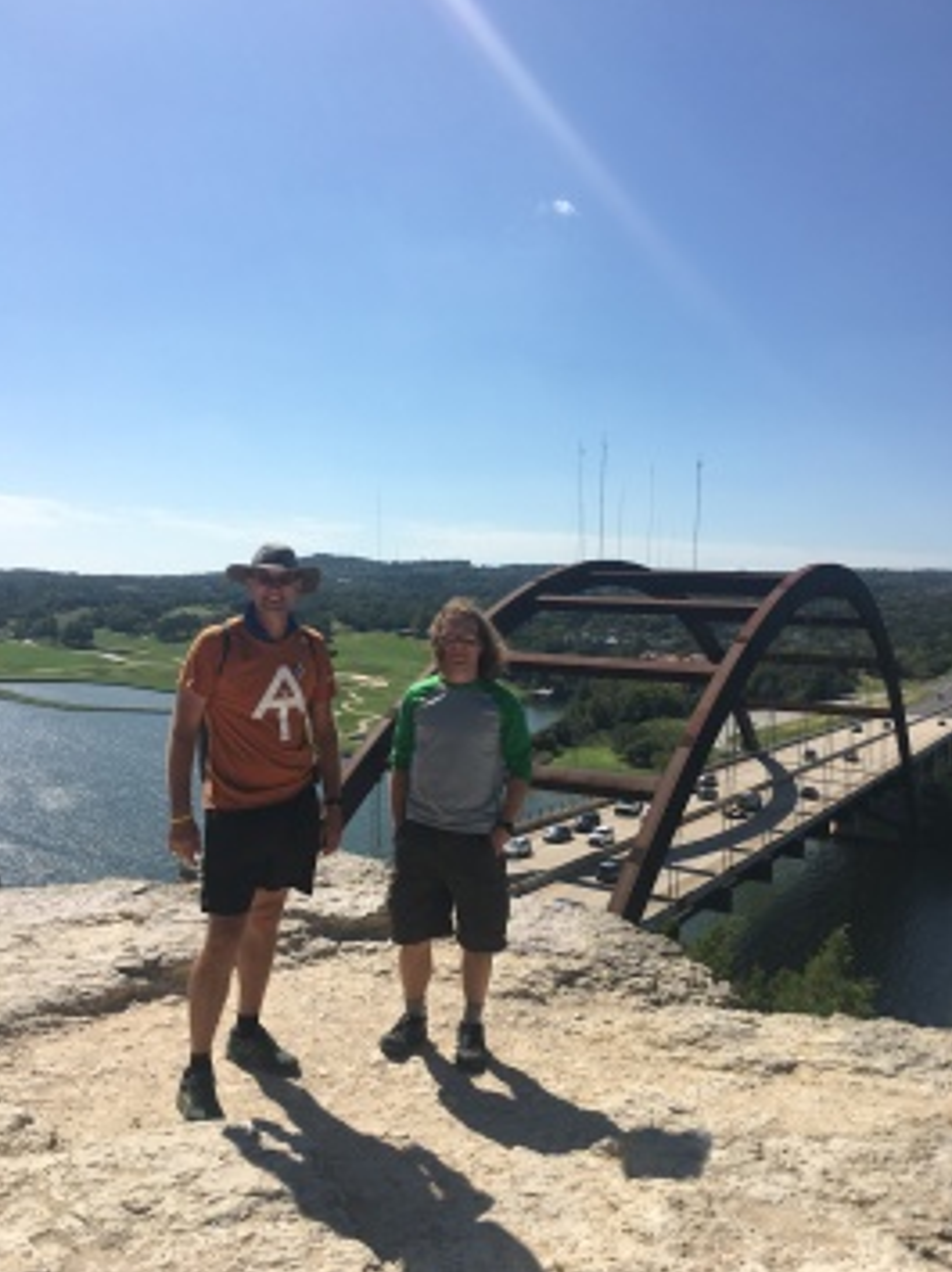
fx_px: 1101
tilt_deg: -1.2
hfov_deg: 46.7
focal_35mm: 30
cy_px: 643
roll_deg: -1.5
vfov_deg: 60.0
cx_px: 471
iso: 25
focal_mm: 4.15
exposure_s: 1/2849
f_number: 2.2
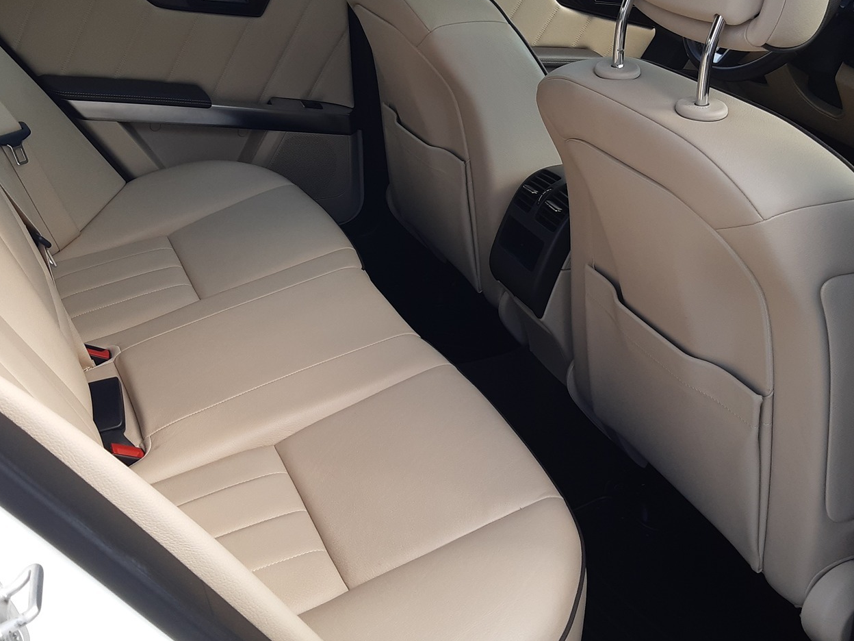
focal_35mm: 42
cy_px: 235
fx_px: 1036
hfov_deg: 44.8
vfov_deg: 34.1
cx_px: 411
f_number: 1.7
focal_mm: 3.92
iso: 40
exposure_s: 1/350
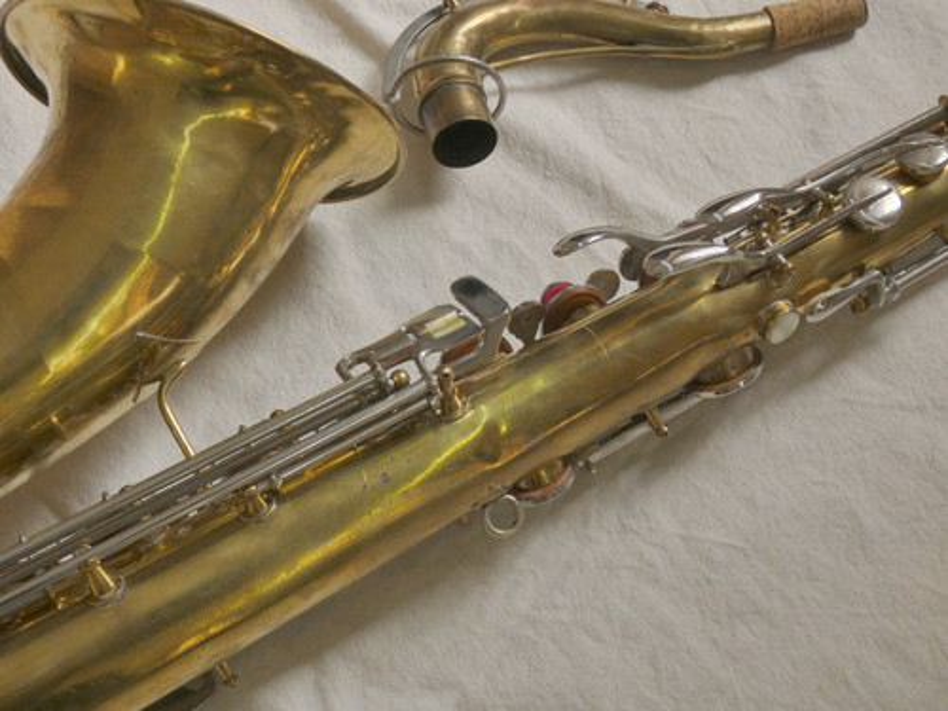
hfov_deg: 36.2
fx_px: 1451
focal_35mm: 53
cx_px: 474
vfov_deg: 27.5
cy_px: 356
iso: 200
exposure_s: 1/30
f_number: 3.9
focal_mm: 9.5
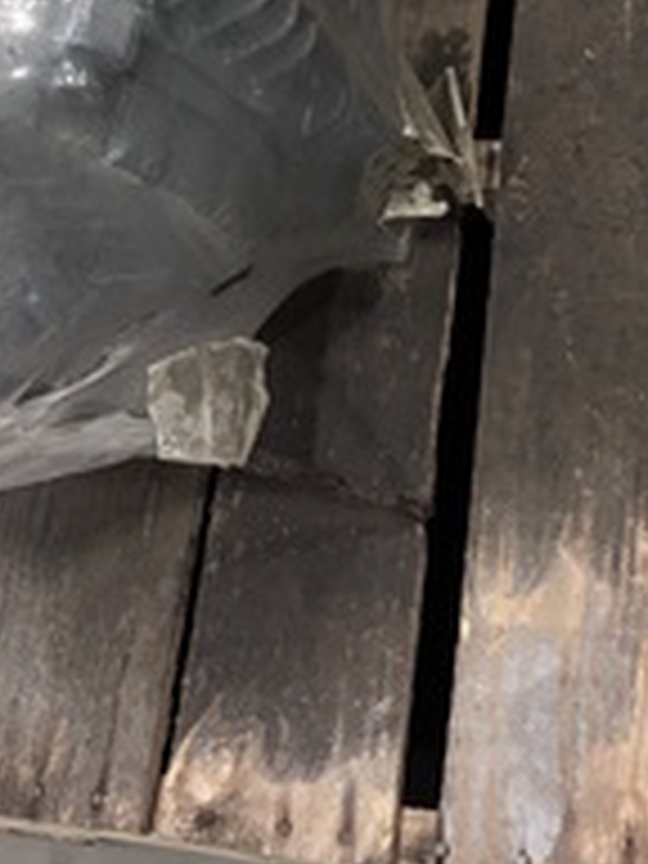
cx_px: 261
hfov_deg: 20.4
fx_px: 1797
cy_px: 34
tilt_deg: -56.1
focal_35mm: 72
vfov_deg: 25.9
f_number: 1.6
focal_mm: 5.96
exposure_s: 1/60
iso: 500
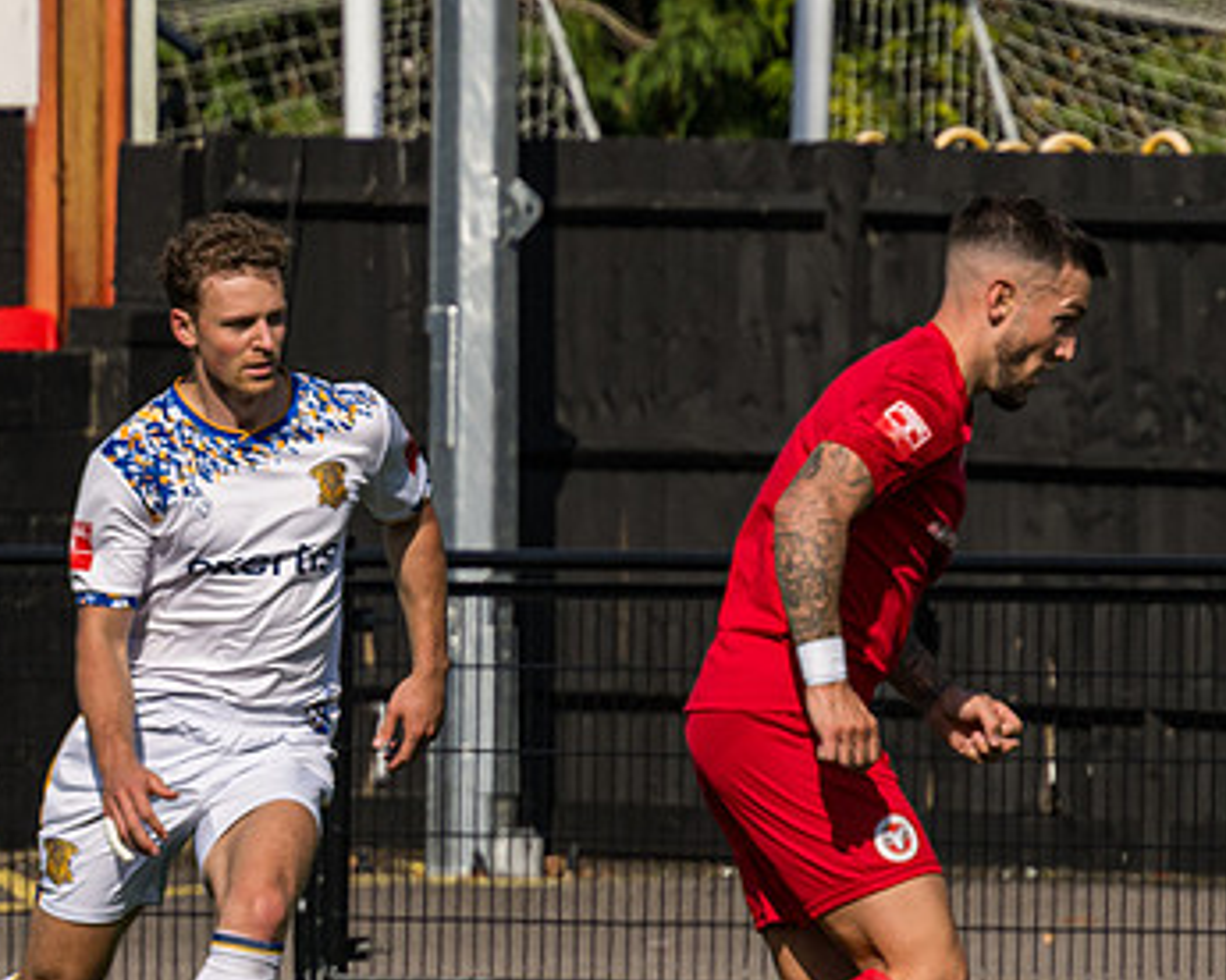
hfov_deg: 2.5
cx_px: 548
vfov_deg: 2.0
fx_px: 27976
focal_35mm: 771
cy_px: 506
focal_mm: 210
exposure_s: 1/3200
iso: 200
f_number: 4.5
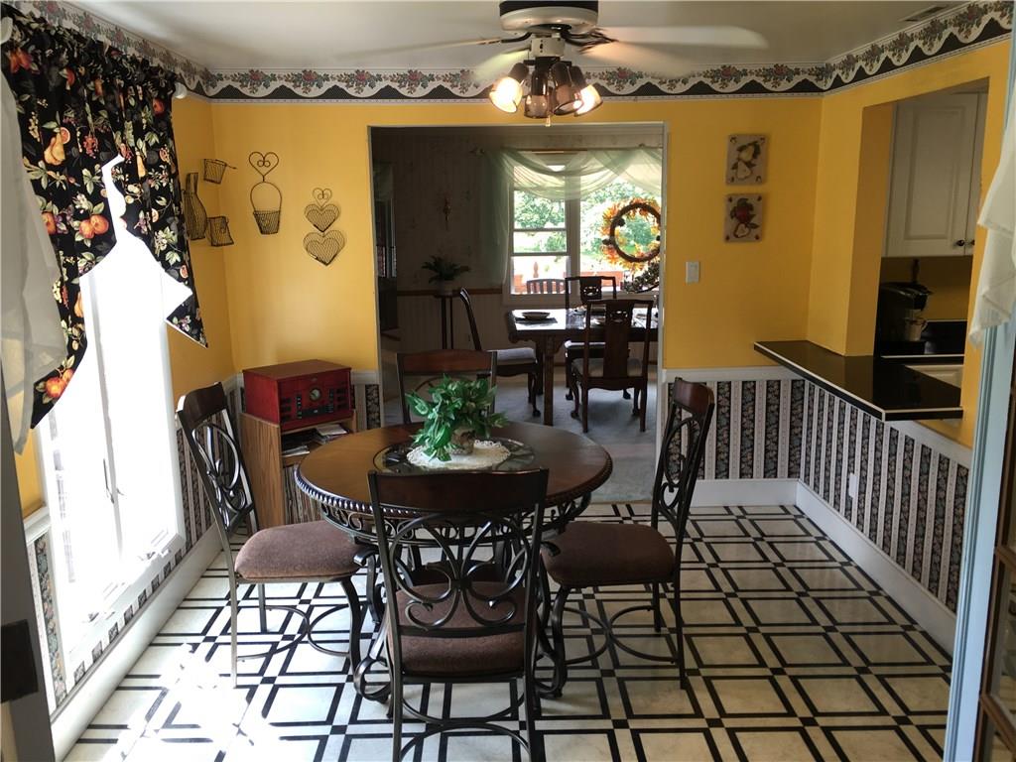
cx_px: 508
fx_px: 851
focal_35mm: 29
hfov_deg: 61.7
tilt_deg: -10.5
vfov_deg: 48.2
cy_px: 381
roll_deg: +0.6
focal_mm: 4.15
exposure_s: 1/30
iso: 25
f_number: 2.2
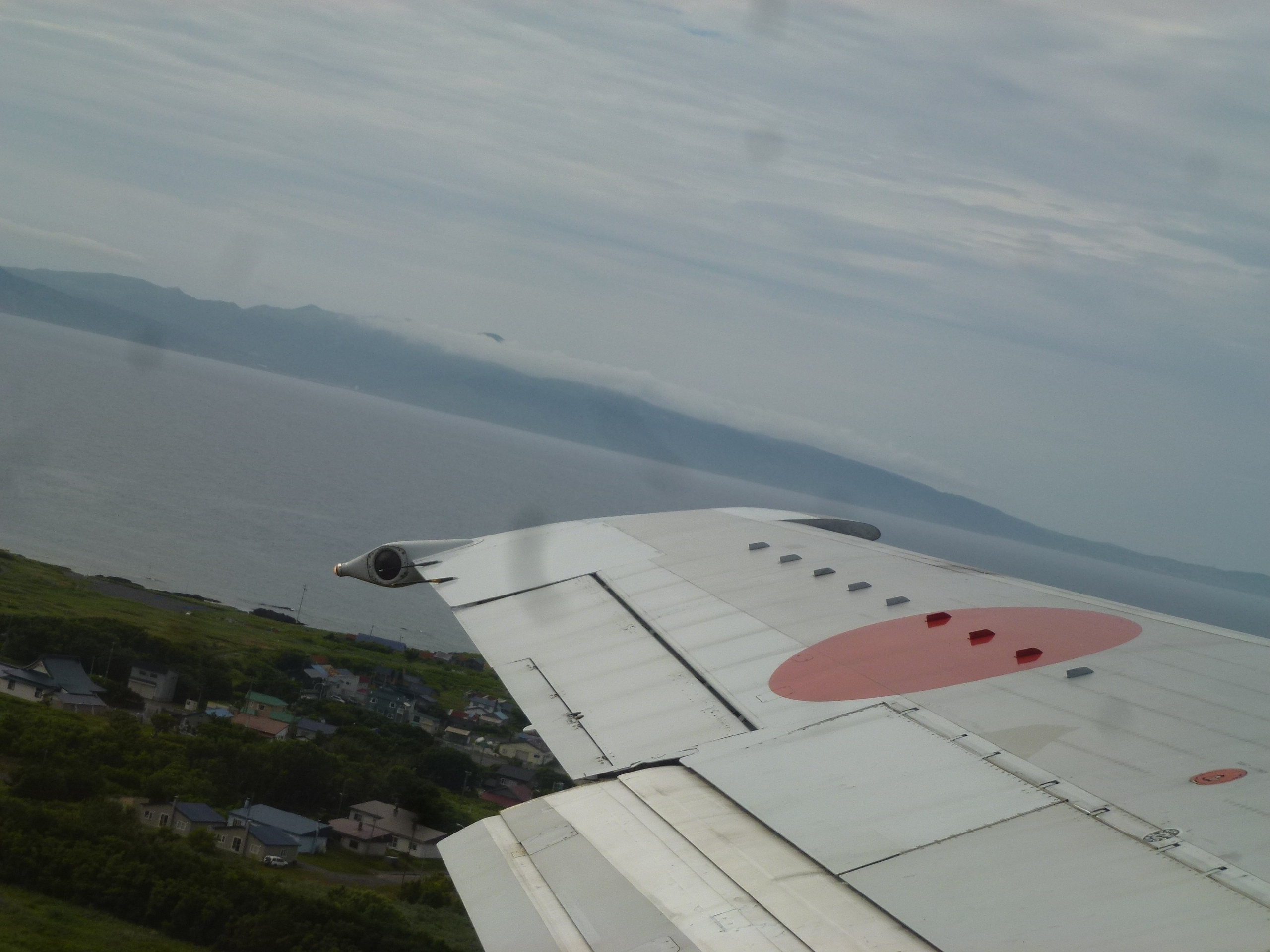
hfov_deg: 22.0
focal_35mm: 89
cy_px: 476
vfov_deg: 16.6
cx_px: 635
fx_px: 3265
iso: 100
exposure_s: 1/800
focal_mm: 16
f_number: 4.9
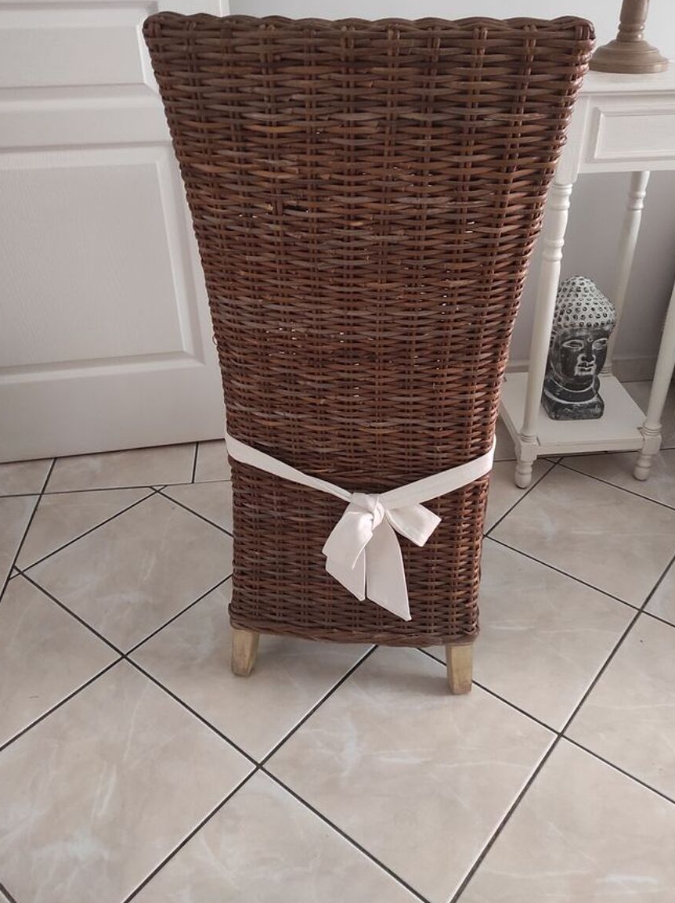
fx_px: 756
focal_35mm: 29
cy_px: 394
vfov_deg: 61.5
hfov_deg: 48.1
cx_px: 361
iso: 1614
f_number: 1.89
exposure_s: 1/20
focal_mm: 5.43
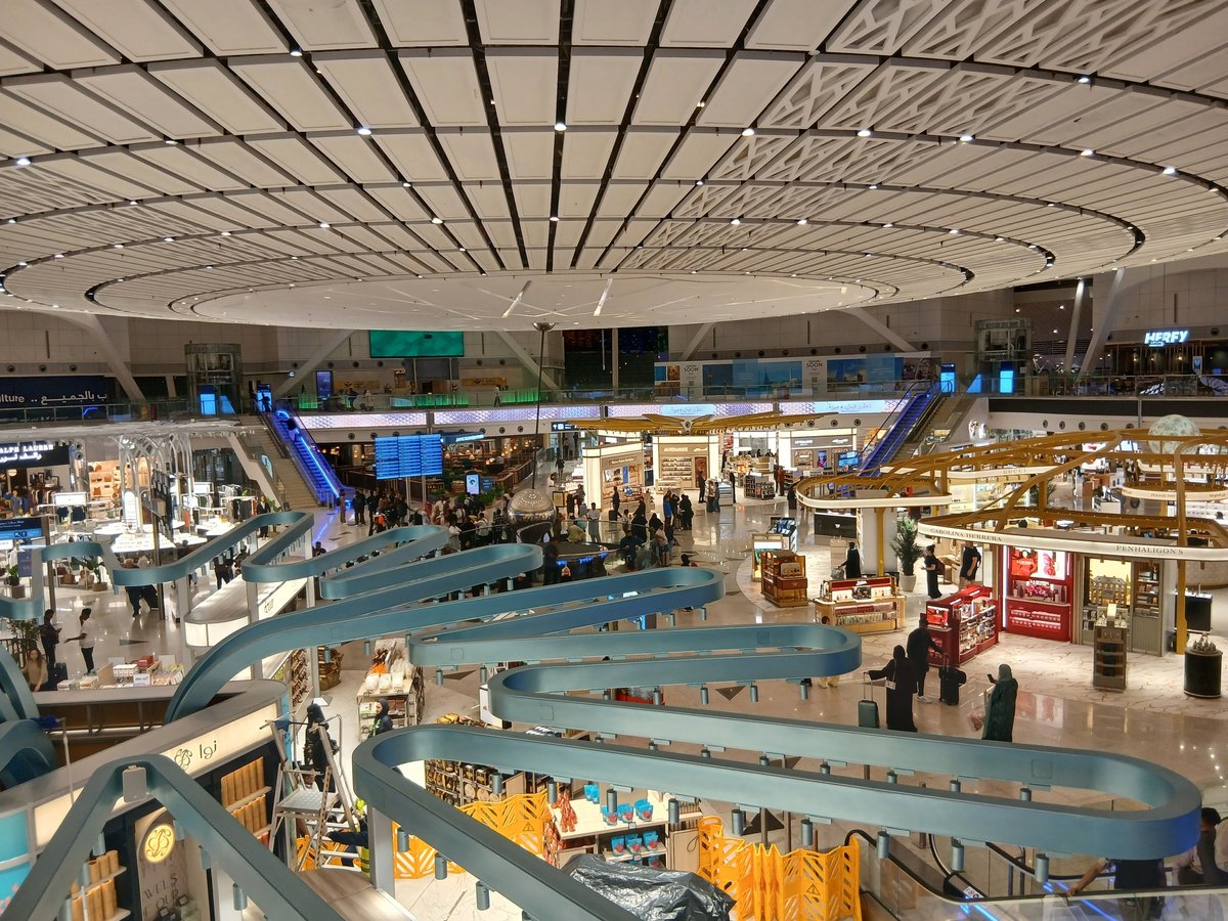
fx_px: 922
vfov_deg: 53.1
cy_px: 460
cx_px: 614
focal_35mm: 26
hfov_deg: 67.3
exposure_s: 1/50
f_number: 1.8
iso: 50
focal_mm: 3.98
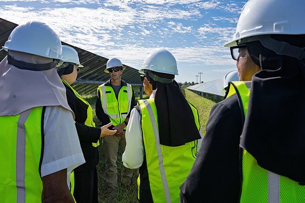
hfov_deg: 65.5
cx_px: 152
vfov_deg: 46.4
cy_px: 102
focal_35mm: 28
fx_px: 237
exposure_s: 1/500
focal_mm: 28
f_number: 7.1
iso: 200
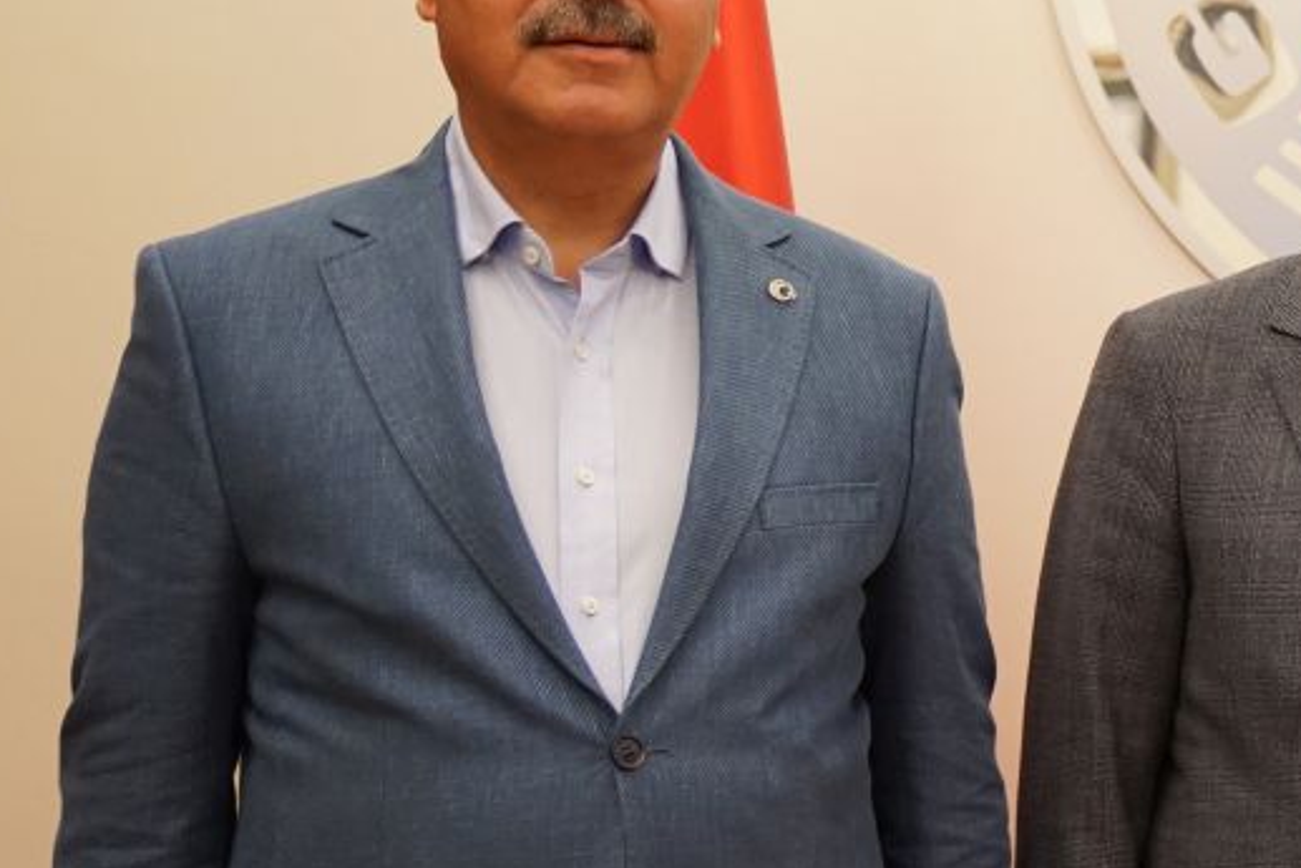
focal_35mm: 87
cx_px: 1736
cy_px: 649
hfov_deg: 21.0
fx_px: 3145
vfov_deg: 15.6
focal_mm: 30
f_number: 2.8
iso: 2000
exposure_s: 1/125
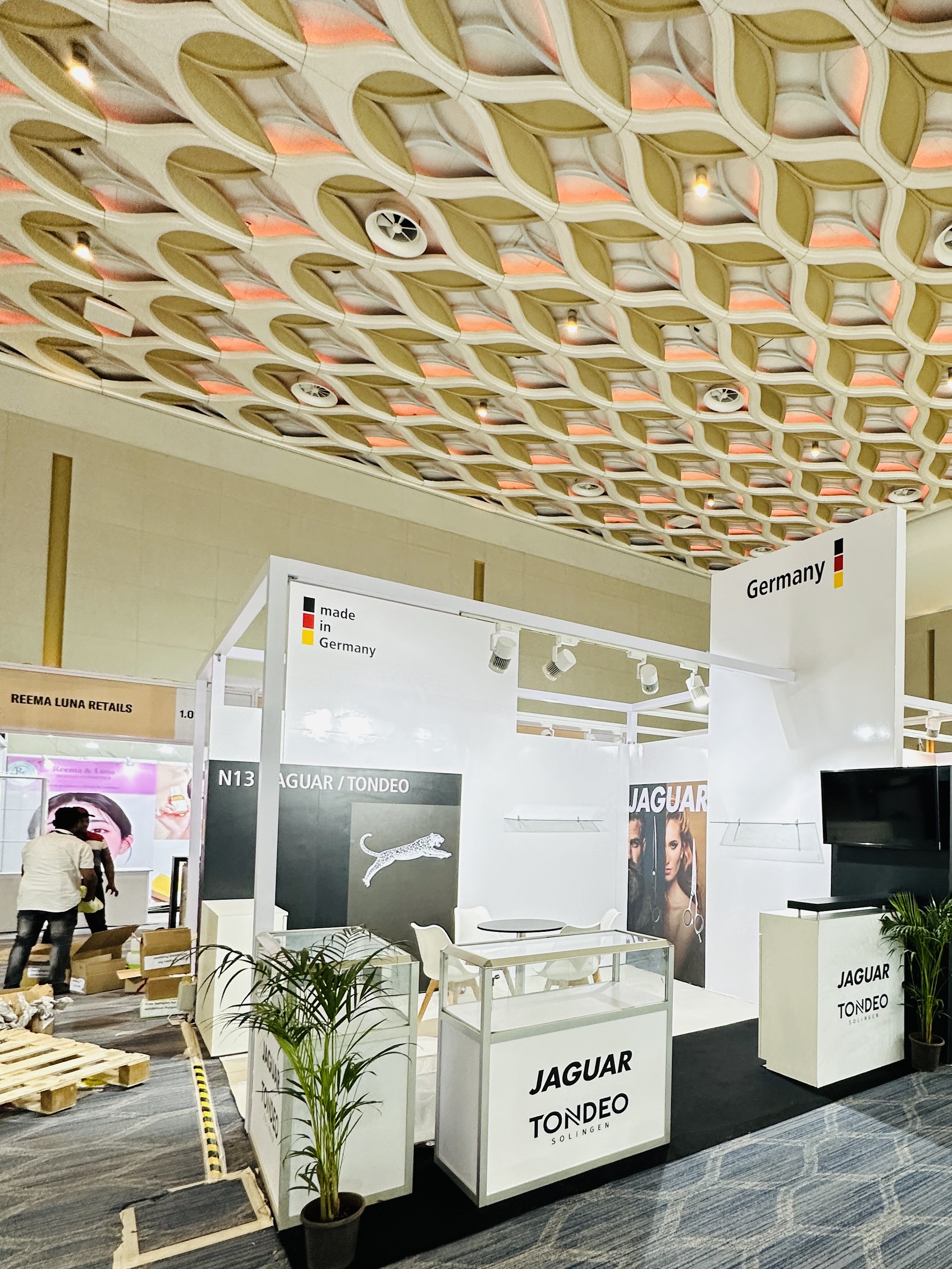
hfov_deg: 63.3
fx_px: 733
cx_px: 677
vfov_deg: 80.2
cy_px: 796
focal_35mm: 20
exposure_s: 1/100
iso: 200
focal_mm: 2.22
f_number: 2.2
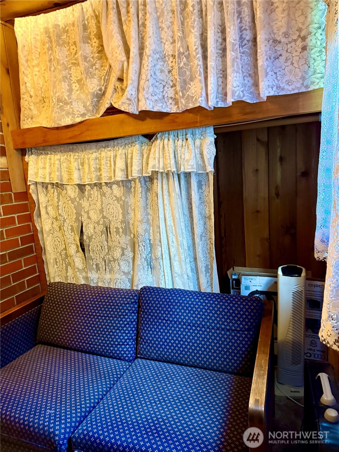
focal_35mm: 24
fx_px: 313
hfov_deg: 56.8
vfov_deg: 71.6
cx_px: 170
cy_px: 226
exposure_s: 1/30
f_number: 1.78
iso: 800
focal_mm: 6.76
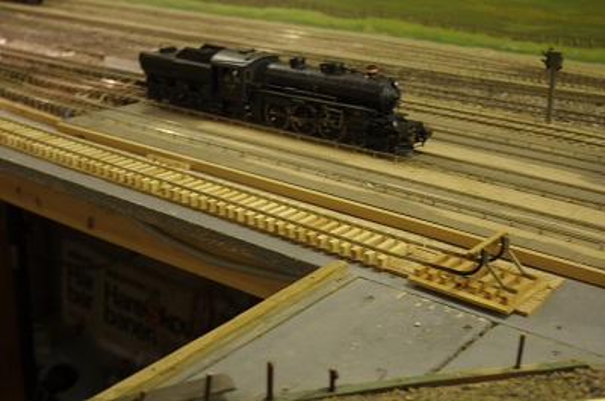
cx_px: 302
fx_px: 872
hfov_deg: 38.3
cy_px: 200
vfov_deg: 25.9
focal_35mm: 52
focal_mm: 35
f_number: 4.5
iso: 400
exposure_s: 1/4
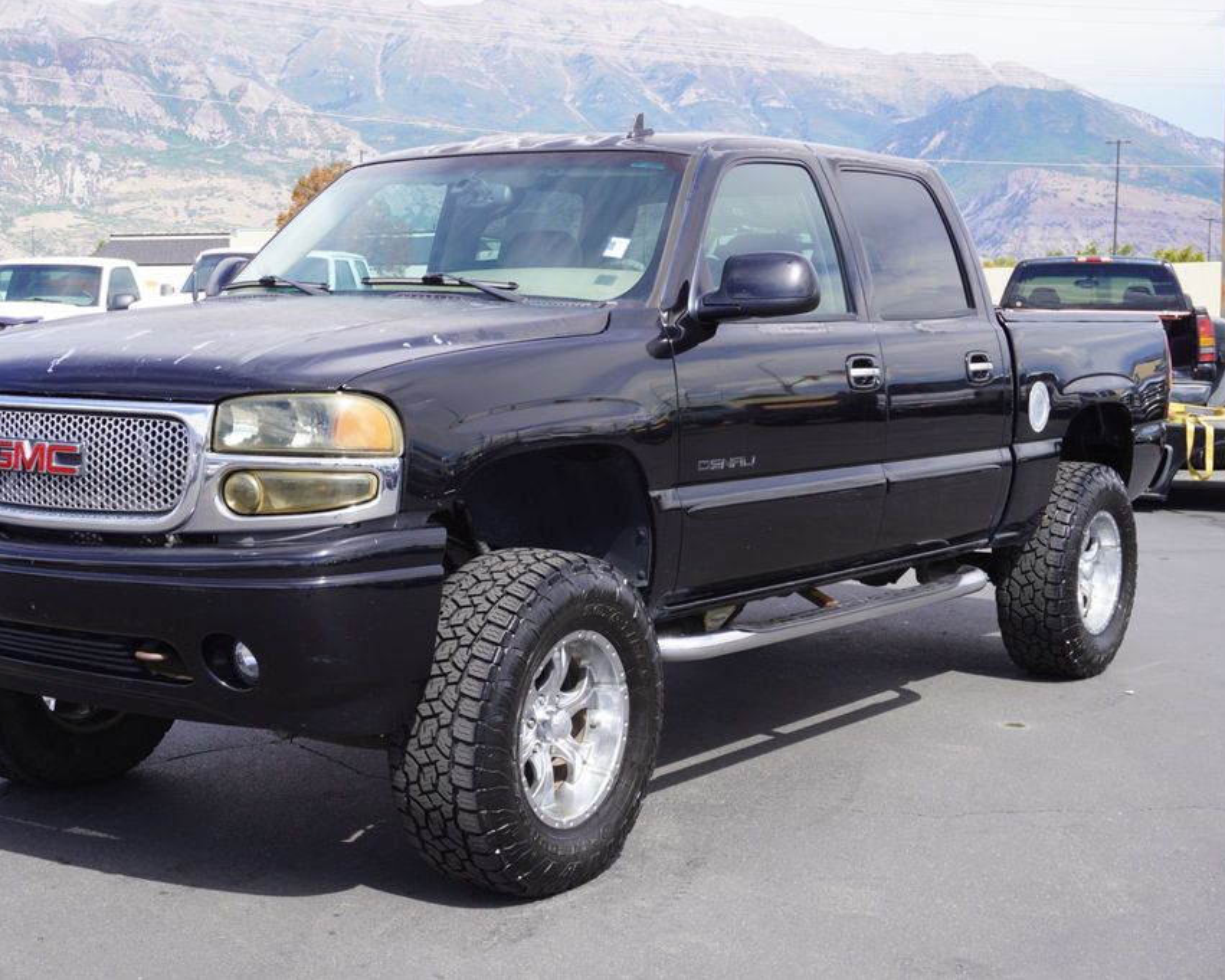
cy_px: 489
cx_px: 518
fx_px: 1906
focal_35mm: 53
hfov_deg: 35.6
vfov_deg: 28.8
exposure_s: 1/100
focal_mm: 31
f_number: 9
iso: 100
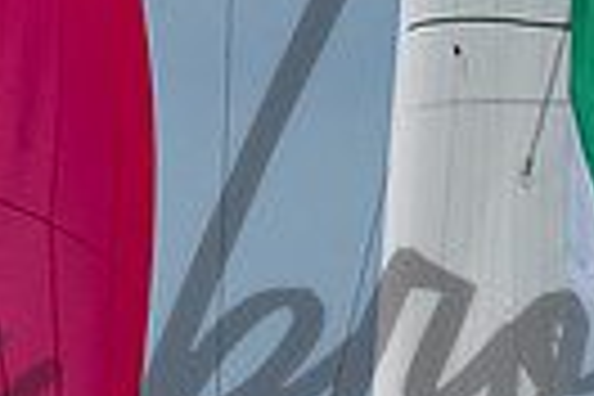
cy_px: 733
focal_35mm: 1110
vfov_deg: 1.2
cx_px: 315
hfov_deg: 1.9
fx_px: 18314
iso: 400
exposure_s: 1/3200
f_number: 6.3
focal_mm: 135
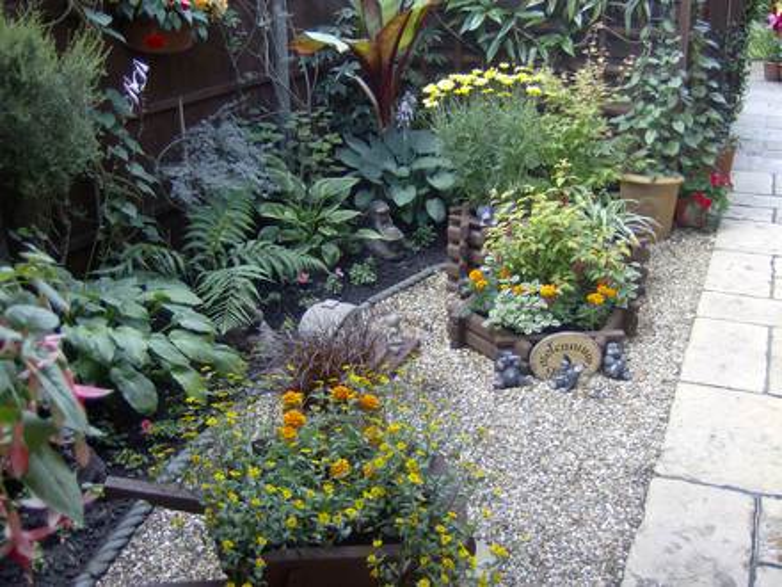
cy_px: 294
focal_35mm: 36
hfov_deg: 51.4
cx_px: 391
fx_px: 813
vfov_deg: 39.7
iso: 100
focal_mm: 6
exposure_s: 1/80.3
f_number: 2.8
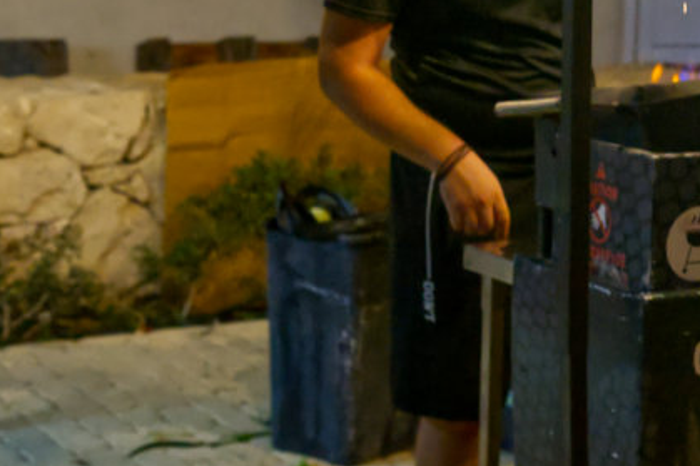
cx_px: 839
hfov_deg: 17.7
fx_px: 2138
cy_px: -11
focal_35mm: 110
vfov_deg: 12.3
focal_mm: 30
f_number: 4
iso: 6400
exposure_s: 1/160
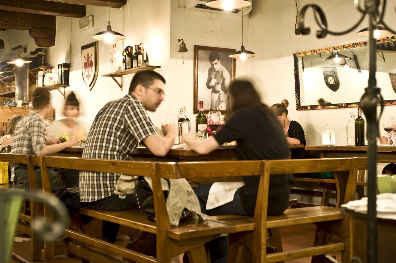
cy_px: 132
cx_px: 198
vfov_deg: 26.9
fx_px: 550
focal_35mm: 50
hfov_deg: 39.6
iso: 400
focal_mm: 50
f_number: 5
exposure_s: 2.5
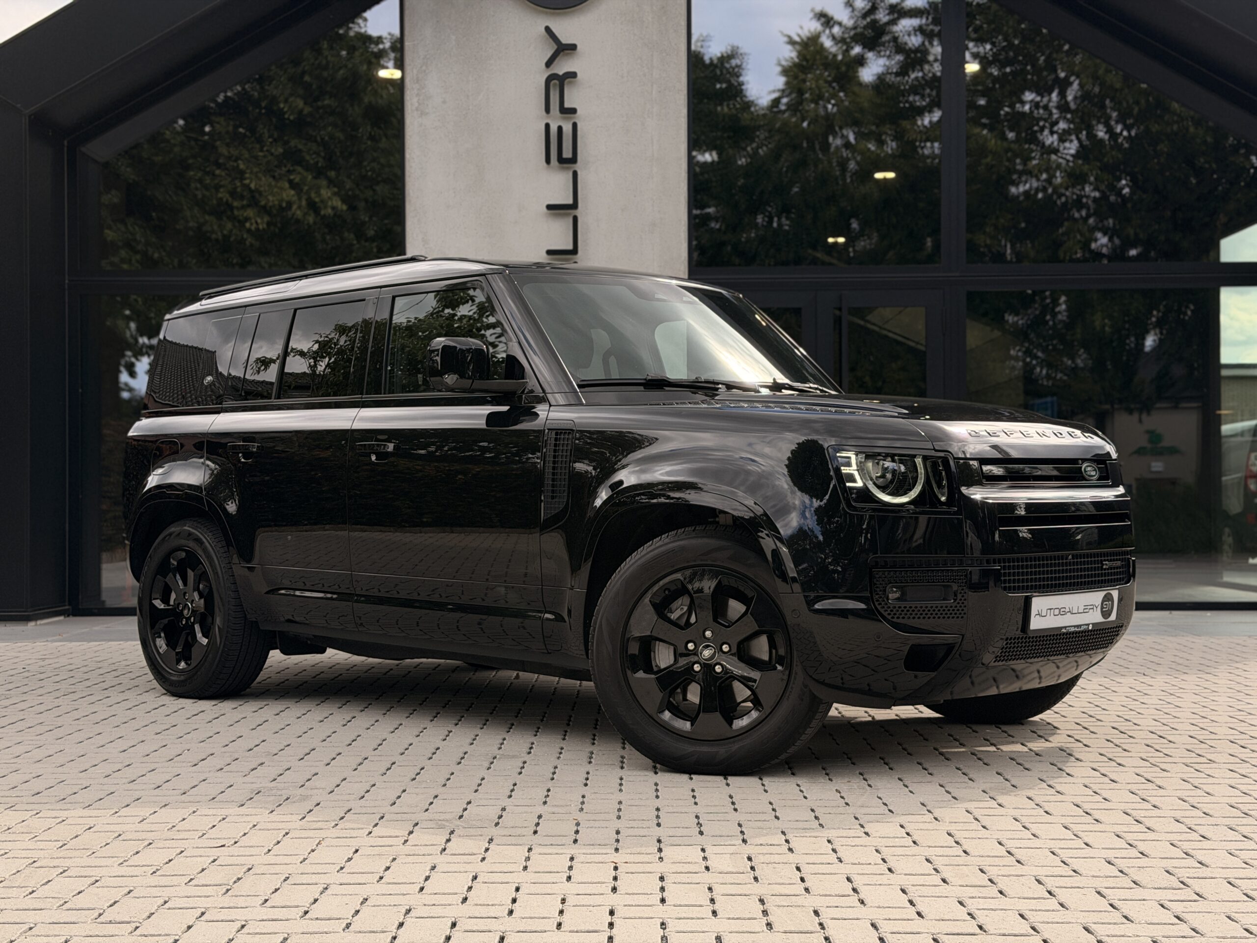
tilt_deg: +0.2
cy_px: 472
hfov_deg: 39.7
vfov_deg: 30.3
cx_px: 628
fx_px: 1743
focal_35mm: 48
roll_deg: +0.2
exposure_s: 1/1883
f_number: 1.78
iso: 100
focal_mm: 6.76
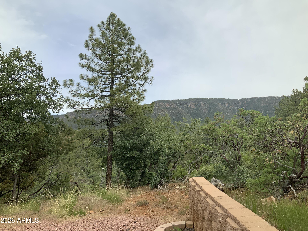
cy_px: 116
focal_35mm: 29
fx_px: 258
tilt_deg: +4.9
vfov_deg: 48.2
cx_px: 154
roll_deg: +1.3
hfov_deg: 61.7
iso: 16
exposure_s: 1/2320
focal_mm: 3
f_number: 1.8
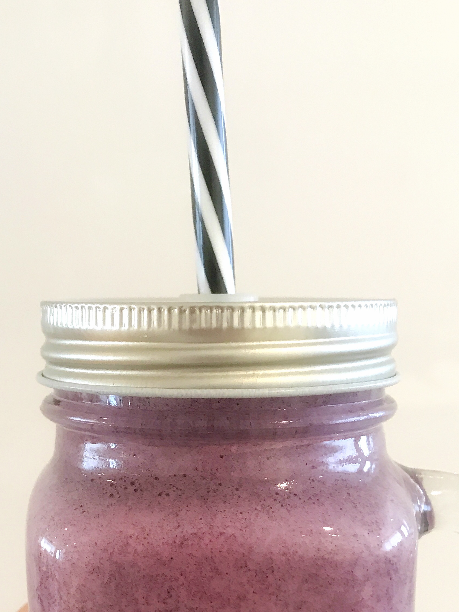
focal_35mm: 50
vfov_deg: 36.4
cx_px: 186
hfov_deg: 29.0
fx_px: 884
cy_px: 519
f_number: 1.8
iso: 50
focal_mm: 3.99
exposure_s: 1/17
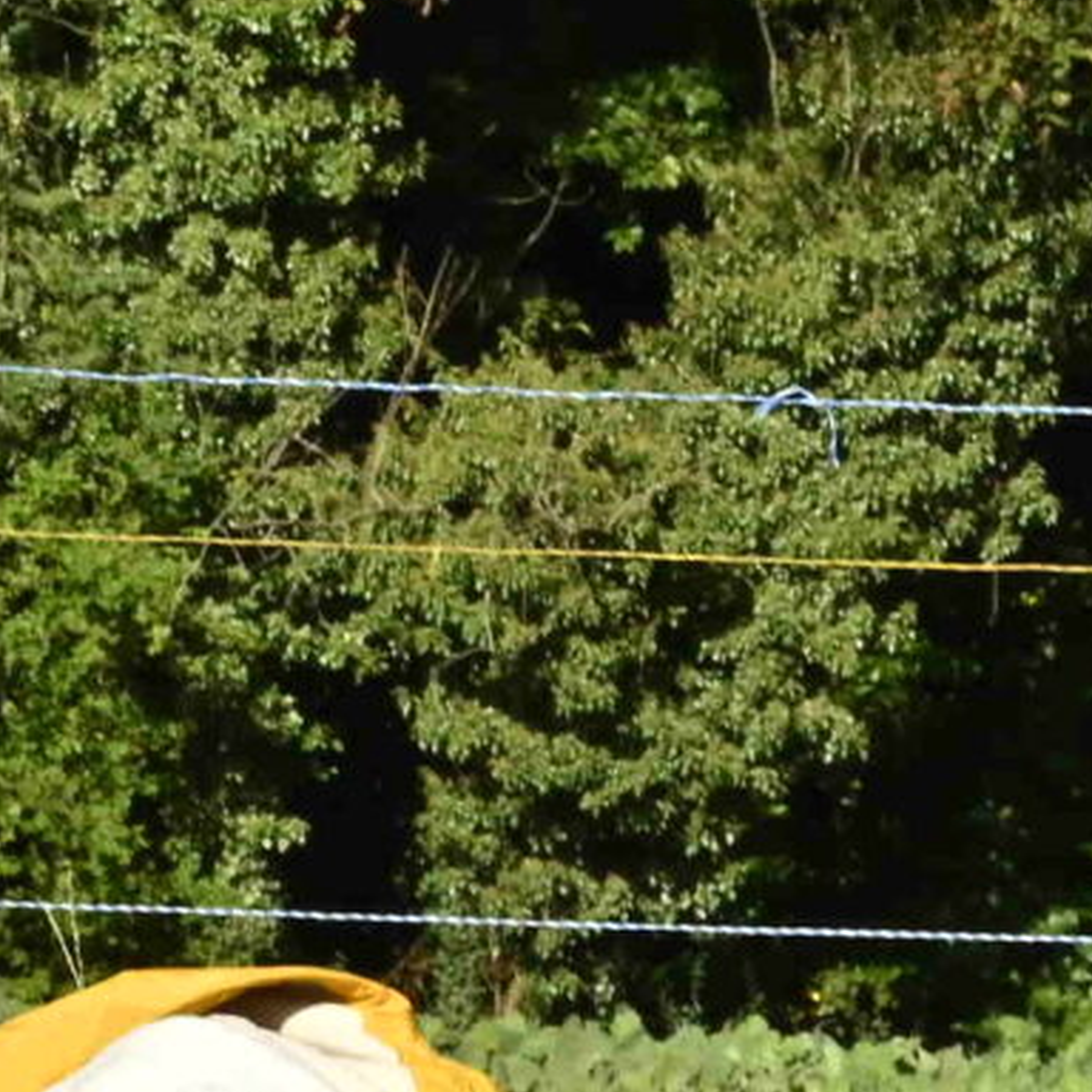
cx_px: -1575
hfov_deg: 4.0
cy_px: 1335
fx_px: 15168
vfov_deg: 4.1
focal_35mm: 425
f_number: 22
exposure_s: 1/200
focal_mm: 75
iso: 400
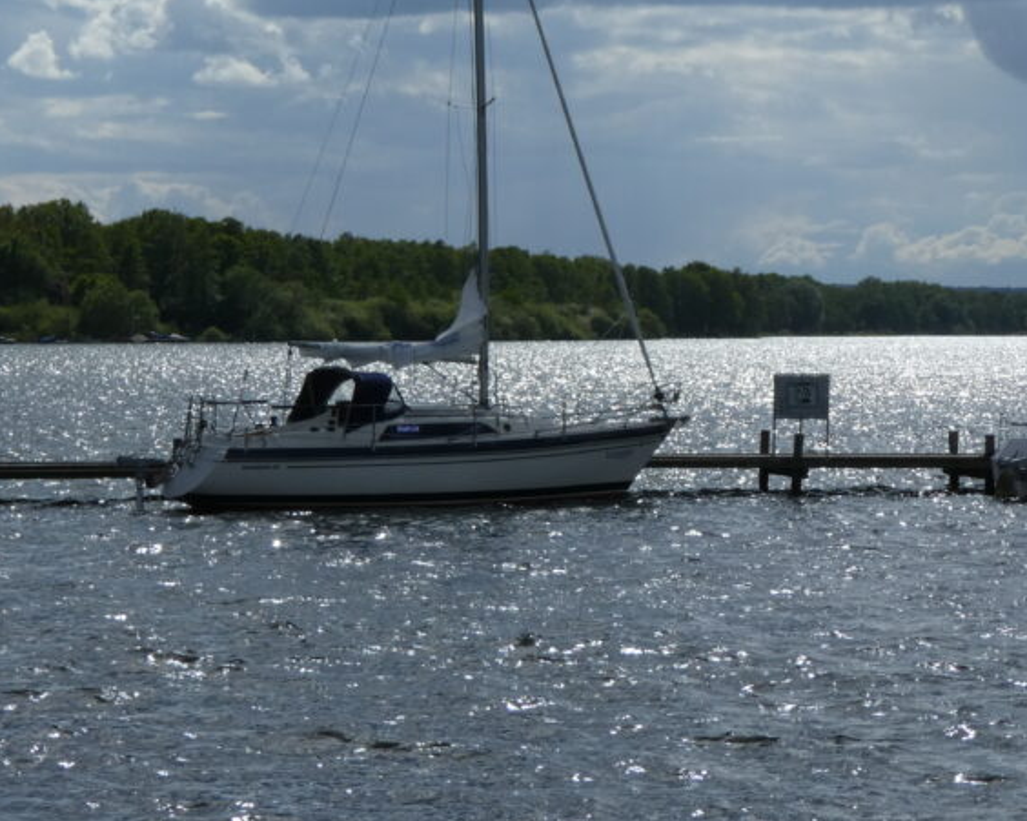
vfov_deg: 12.4
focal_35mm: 124
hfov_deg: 15.5
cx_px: 710
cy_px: 273
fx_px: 3768
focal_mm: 12.5
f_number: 5.6
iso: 80
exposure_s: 1/1000
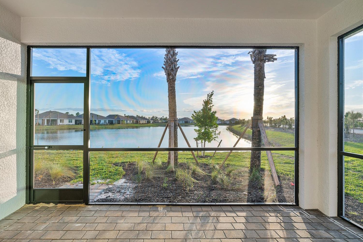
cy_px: 120
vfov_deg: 70.4
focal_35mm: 17
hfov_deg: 93.2
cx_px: 170
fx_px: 171
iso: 500
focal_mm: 16
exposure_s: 1/500
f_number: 8
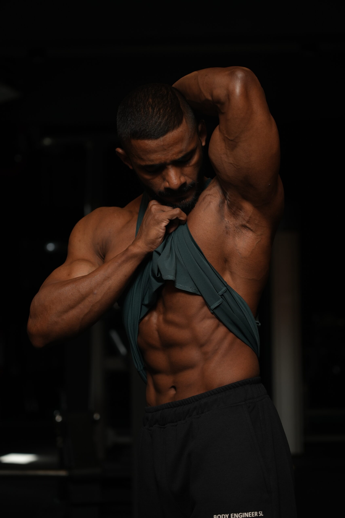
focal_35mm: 93
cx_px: 172
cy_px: 259
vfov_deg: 21.9
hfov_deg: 14.7
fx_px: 1337
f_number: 4
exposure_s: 1/80
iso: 250
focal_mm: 93
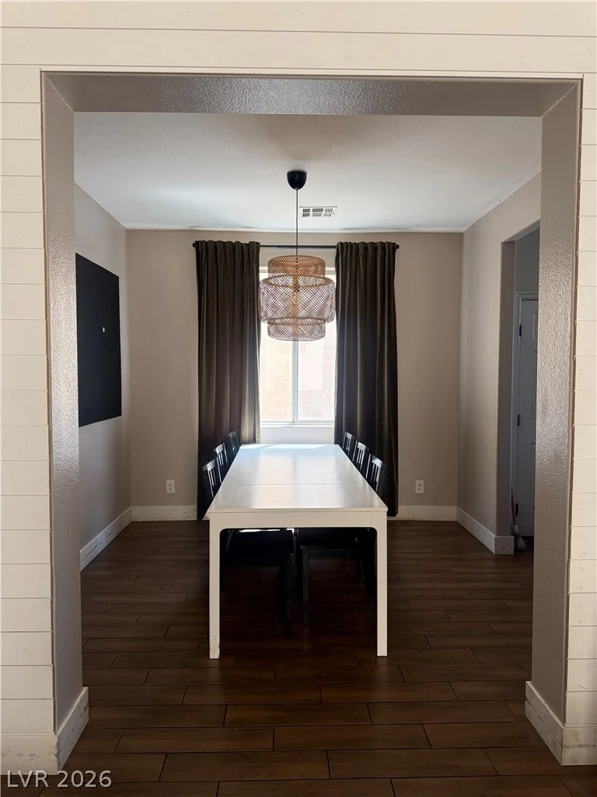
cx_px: 298
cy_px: 398
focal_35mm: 24
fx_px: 552
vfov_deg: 71.6
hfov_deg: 56.8
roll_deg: -0.3
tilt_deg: -2.7
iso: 200
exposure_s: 1/231
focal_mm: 6.76
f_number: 1.78
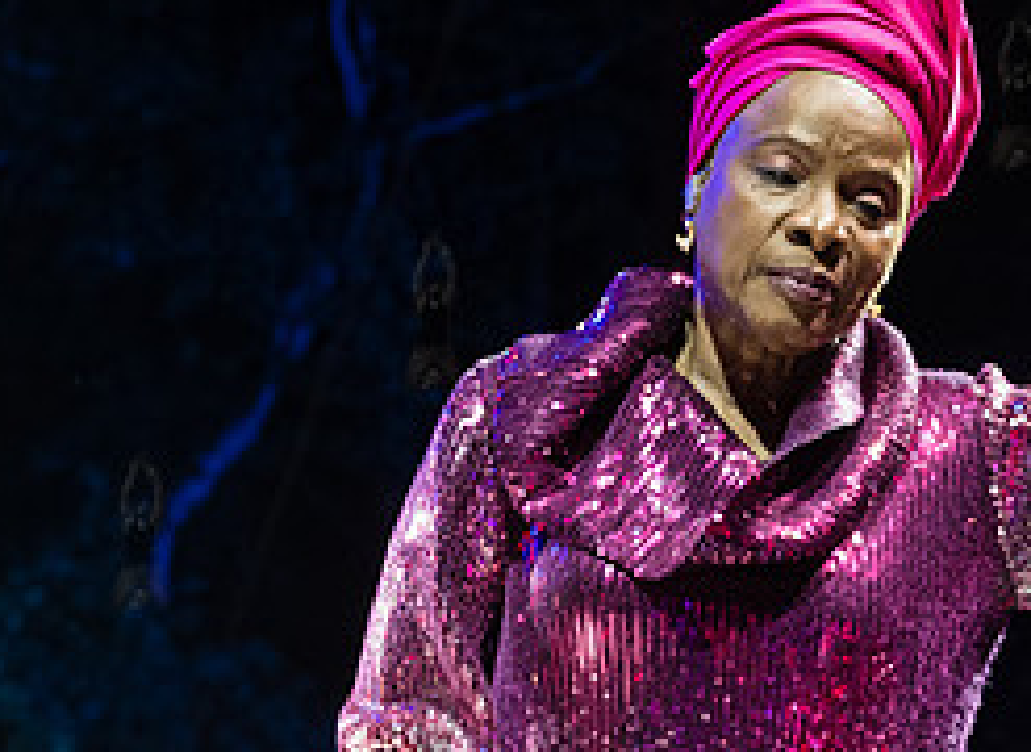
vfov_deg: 9.4
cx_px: 1067
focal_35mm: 155
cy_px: 616
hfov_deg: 12.7
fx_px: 4570
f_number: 4.5
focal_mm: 56
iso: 4000
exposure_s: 1/250
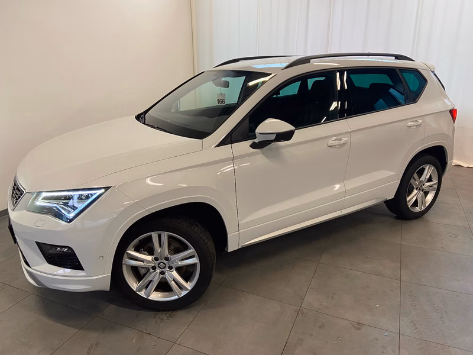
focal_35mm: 26
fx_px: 355
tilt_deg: -18.0
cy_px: 178
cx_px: 236
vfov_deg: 53.1
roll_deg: +0.8
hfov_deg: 67.3
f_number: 1.8
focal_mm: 4.25
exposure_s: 1/50
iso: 100
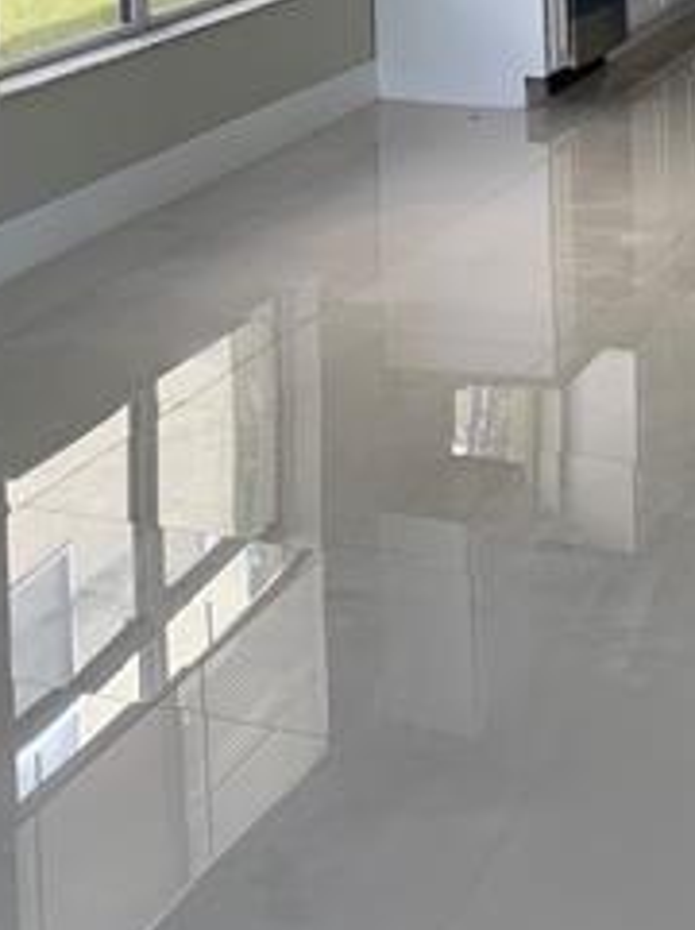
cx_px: 344
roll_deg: +1.5
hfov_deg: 17.7
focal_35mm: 83
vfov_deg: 21.5
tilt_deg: -0.3
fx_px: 2228
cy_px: -259
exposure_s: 1/122
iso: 25
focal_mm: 4.25
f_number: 1.8
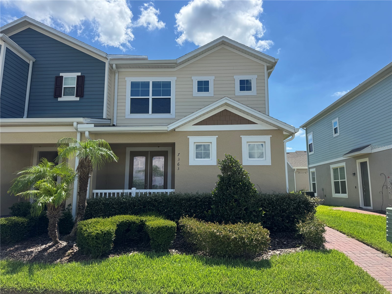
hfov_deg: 71.6
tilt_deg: +8.4
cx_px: 196
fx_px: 272
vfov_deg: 56.8
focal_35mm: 24
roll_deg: -0.1
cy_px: 147
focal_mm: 6.76
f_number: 1.78
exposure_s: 1/4310
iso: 80
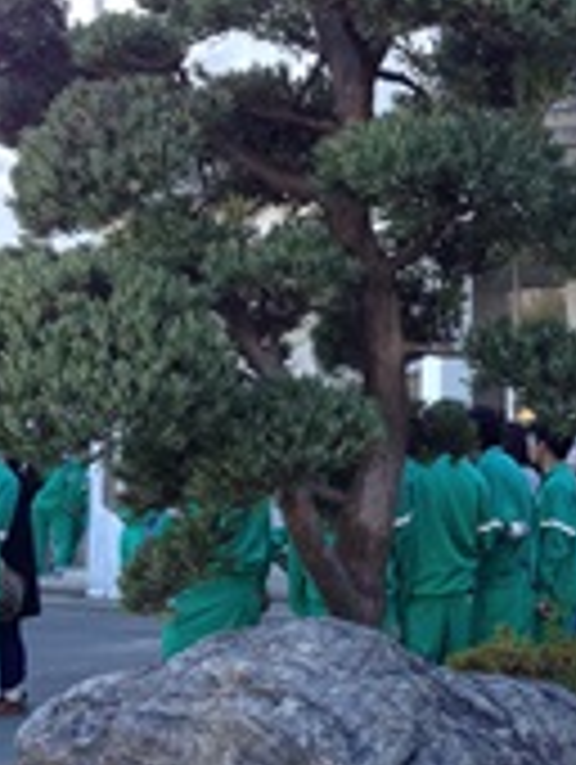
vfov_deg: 21.3
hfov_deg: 15.4
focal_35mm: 92
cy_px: 338
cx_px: 729
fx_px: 2036
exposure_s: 1/172
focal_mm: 4.28
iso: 50
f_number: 2.4
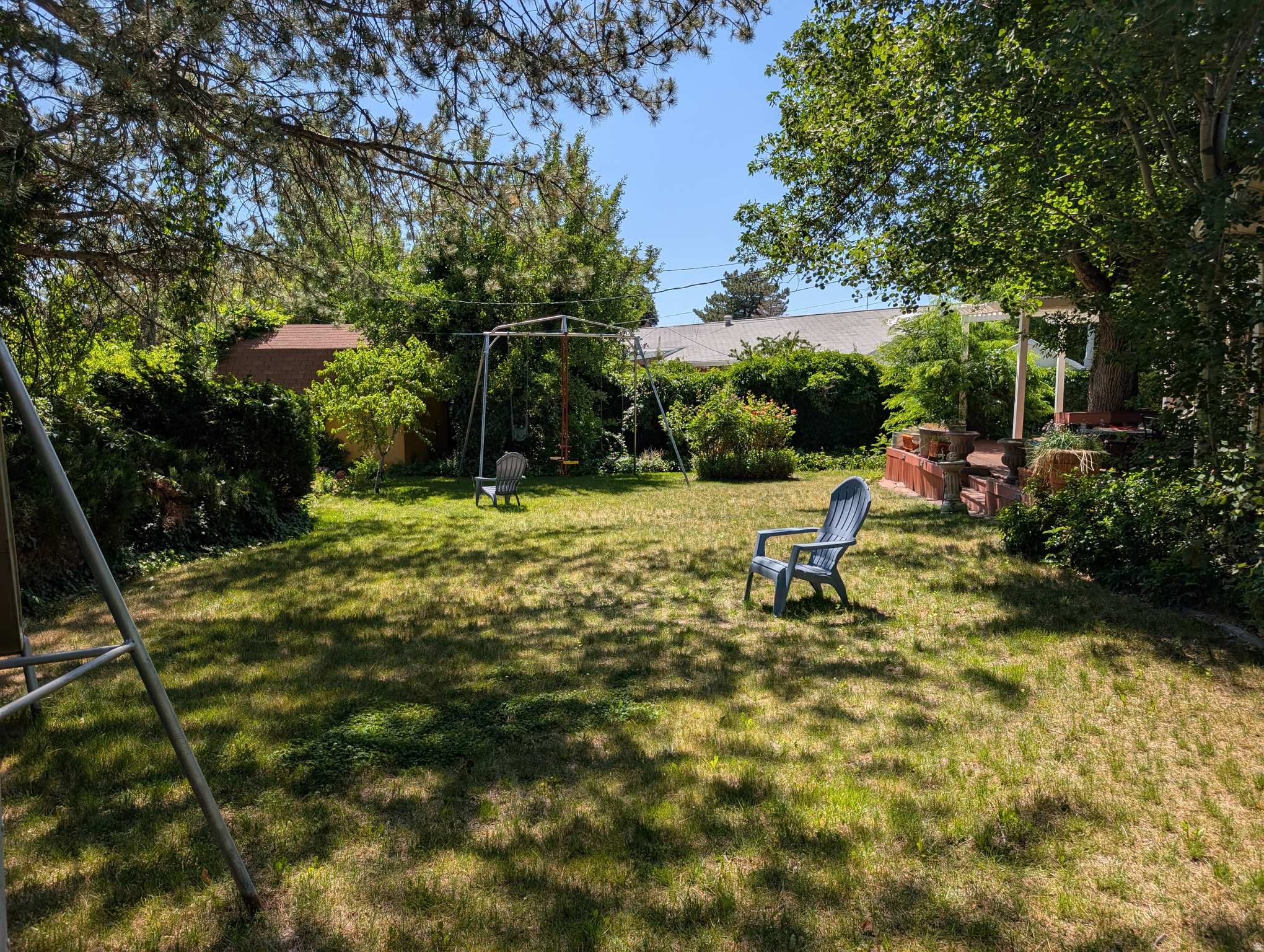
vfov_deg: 56.9
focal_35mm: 24
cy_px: 476
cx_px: 632
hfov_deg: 71.5
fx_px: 878
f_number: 1.68
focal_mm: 6.9
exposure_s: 1/1126
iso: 23
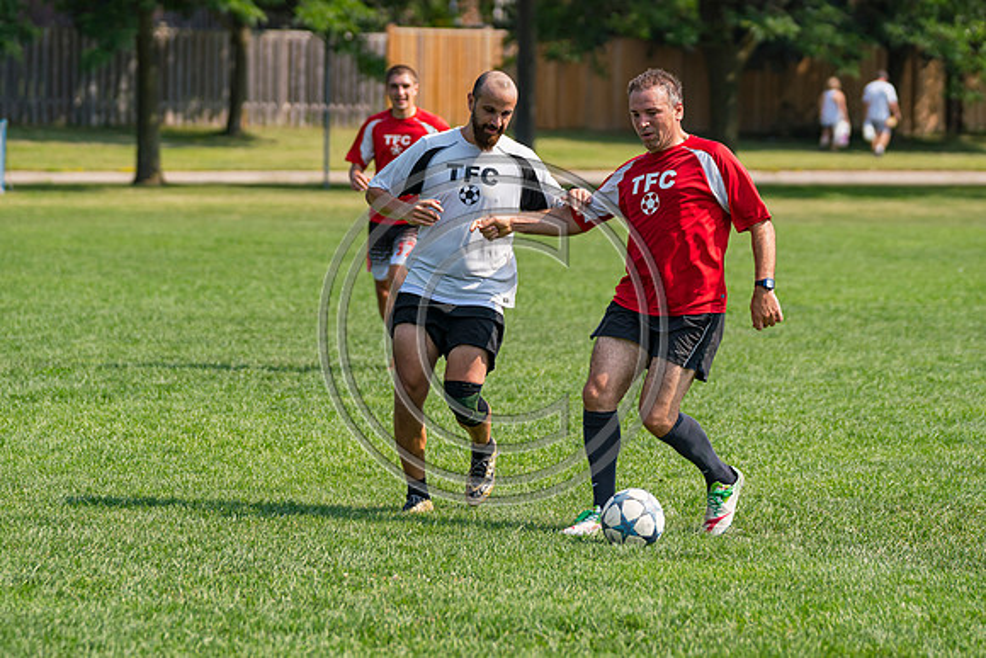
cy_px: 329
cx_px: 493
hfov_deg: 10.7
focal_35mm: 192
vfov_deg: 7.2
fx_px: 5260
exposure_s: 1/4000
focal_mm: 128
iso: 400
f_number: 3.2
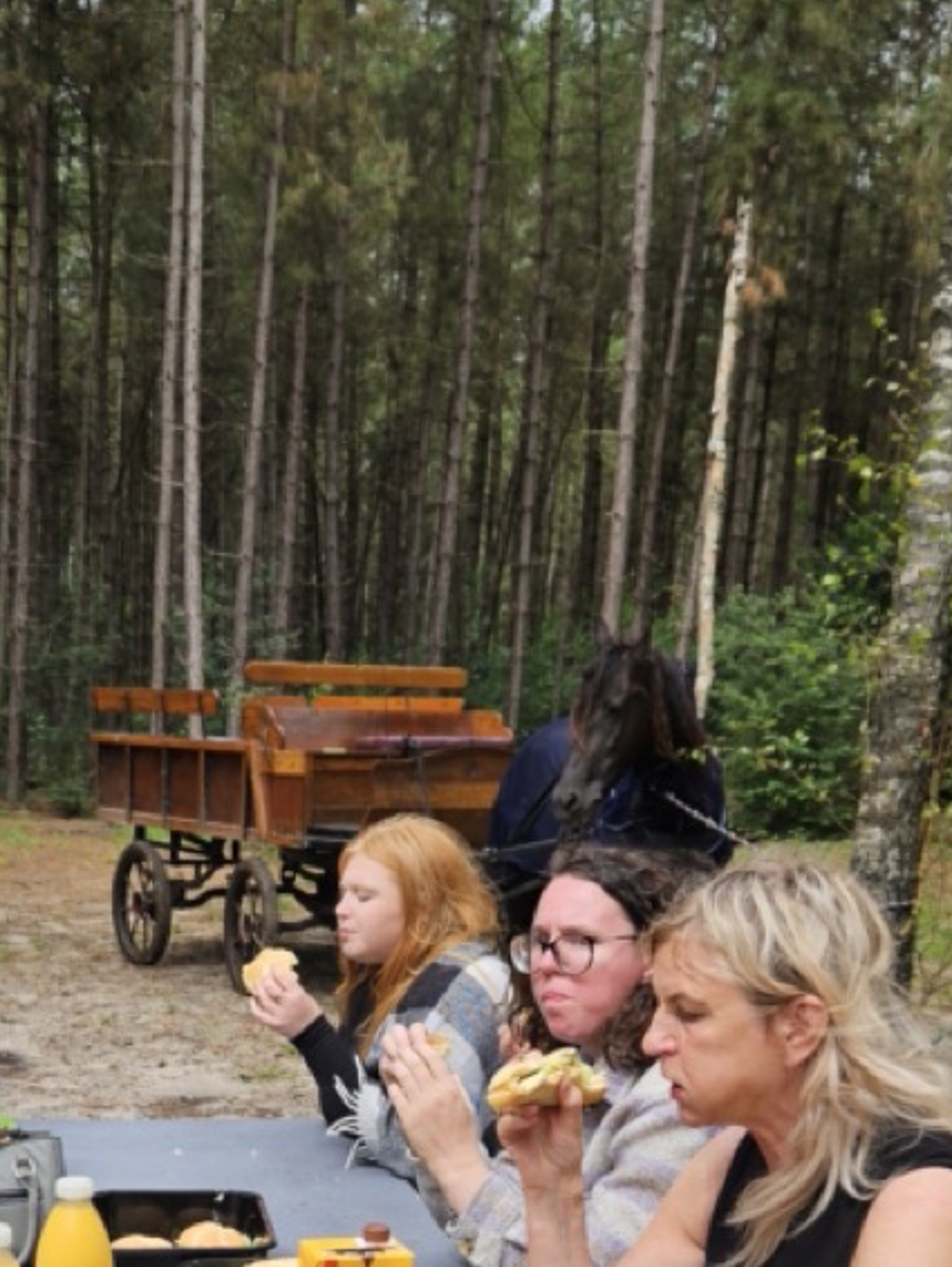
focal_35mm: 52
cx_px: 264
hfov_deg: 27.7
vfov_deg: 34.3
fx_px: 1905
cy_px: 1189
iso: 25
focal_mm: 5.4
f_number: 1.8
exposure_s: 1/834
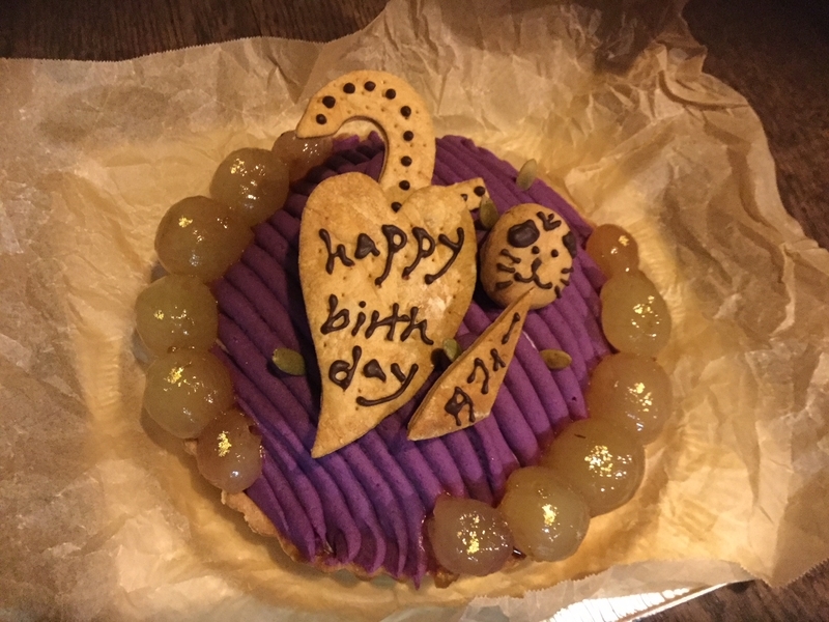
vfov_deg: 45.4
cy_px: 311
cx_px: 414
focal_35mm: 31
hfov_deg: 58.4
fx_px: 742
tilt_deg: -60.7
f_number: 2.4
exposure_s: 1/15
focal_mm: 3.3
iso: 640
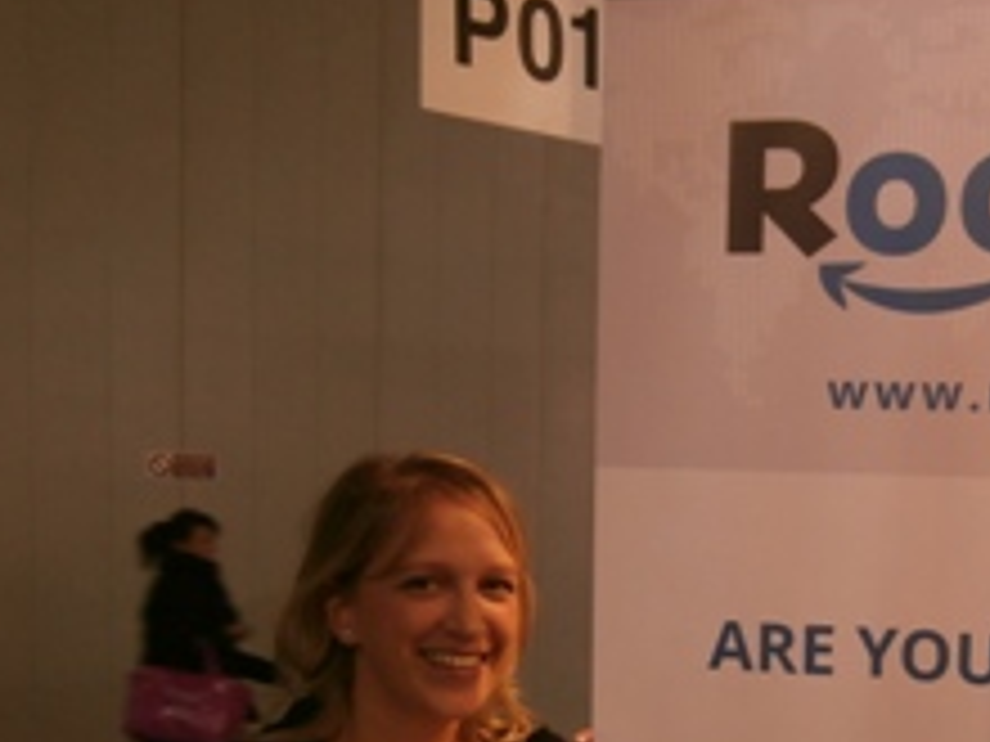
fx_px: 1344
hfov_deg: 39.0
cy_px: 618
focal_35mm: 47
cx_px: 781
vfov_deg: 30.0
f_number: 3
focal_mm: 4.2
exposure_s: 1/30
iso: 160
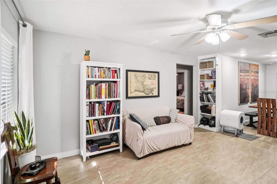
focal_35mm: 18
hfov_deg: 90.0
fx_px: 138
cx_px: 138
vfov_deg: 67.4
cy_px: 92
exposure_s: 1/30
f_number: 8
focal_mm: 12
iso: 3200
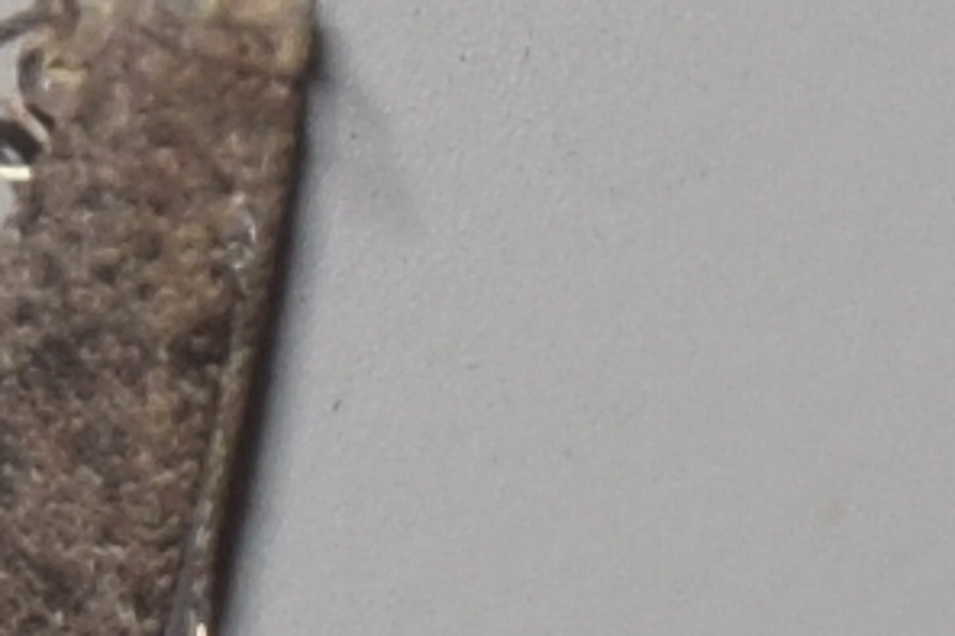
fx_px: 18081
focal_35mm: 682
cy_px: 187
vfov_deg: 2.0
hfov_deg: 3.0
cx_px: 110
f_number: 13
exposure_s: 1/160
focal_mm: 140
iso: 100
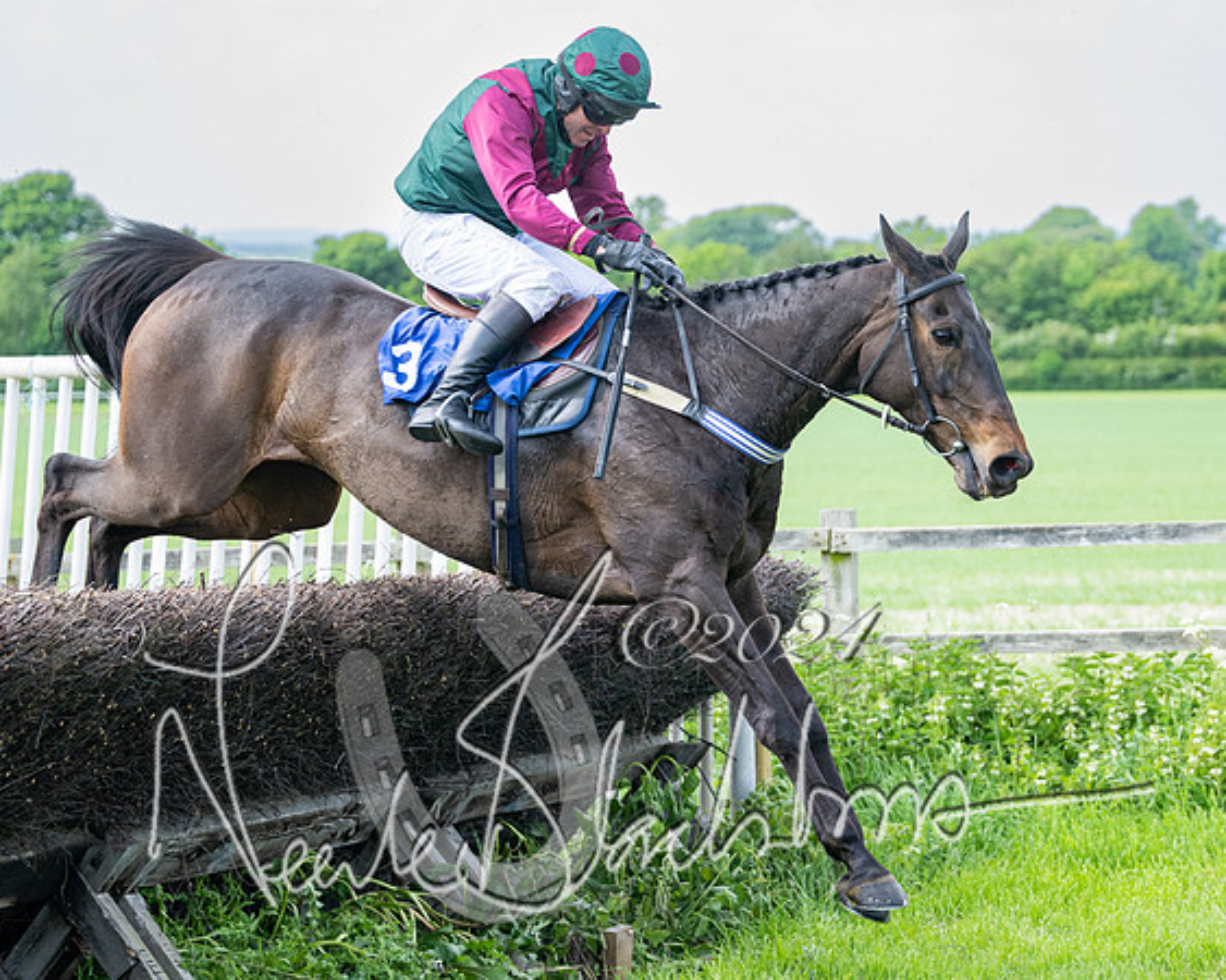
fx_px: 4327
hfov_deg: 16.1
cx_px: 739
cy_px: 491
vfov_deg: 12.9
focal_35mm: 119
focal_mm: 70
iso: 400
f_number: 2.8
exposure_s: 1/1600
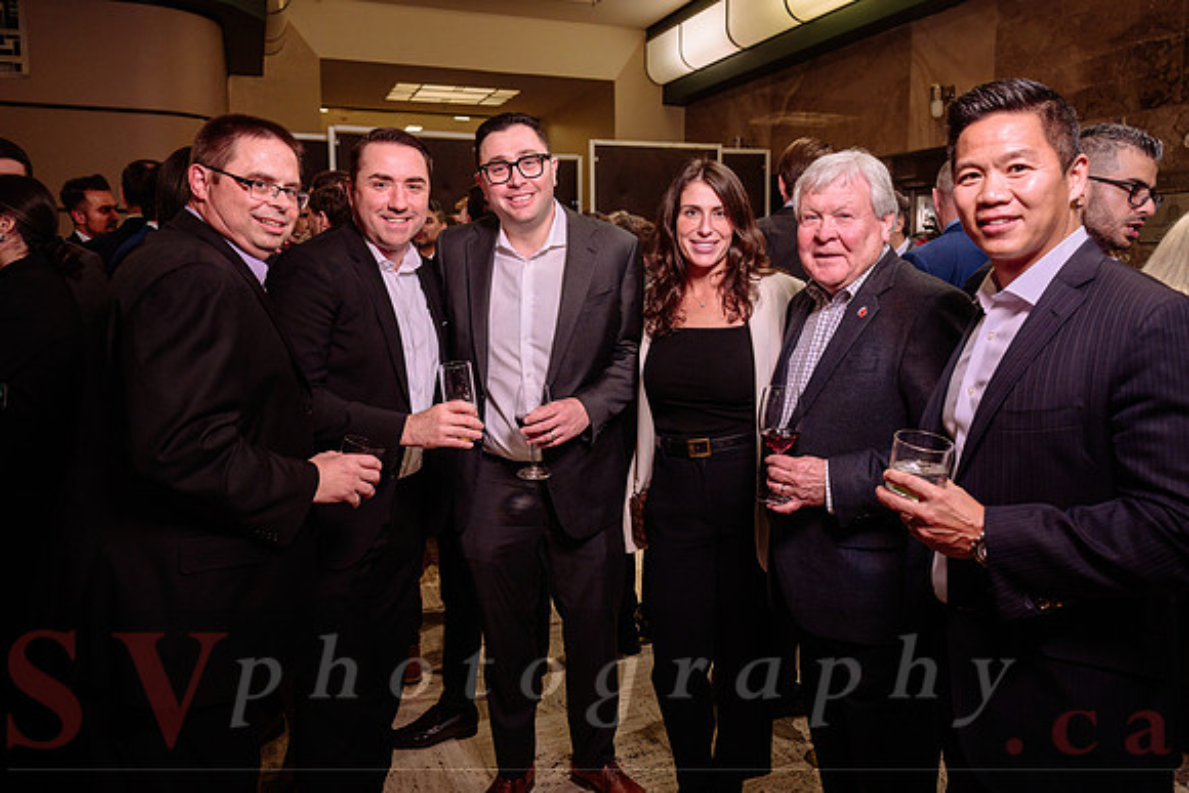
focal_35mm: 27
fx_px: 890
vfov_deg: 47.9
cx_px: 616
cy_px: 348
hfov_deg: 67.5
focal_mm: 24
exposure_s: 1/100
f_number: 4
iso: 800
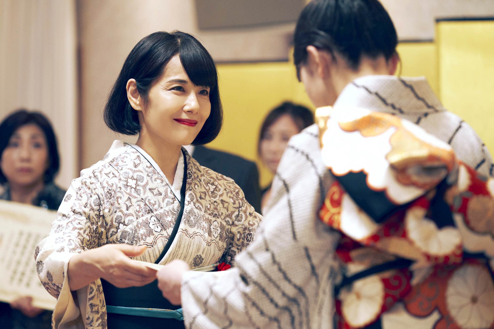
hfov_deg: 14.1
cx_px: 247
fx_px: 2003
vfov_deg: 9.4
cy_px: 164
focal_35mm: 146
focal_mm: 146
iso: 1000
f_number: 3.5
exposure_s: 1/250
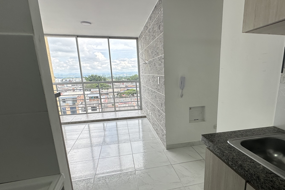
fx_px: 174
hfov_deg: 77.7
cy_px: 116
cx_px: 171
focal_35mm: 22
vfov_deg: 56.7
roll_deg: +0.6
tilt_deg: -12.5
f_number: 2.2
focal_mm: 2.22
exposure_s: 1/477
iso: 40
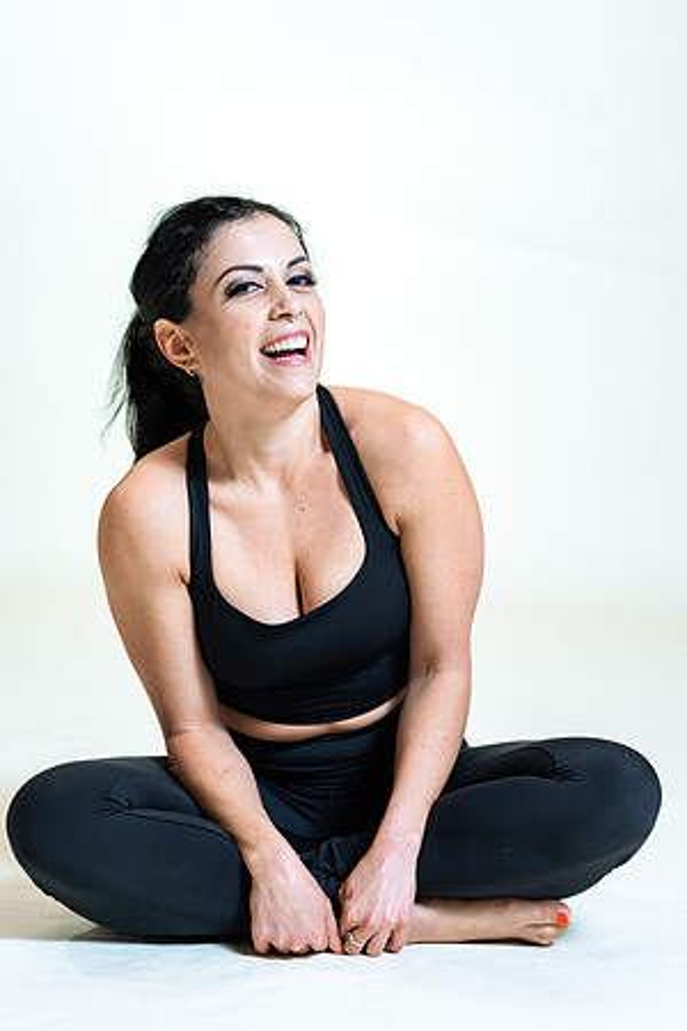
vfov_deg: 23.9
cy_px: 516
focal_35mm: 85
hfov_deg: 16.1
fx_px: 2433
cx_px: 344
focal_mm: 85
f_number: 4
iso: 320
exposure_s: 1/160
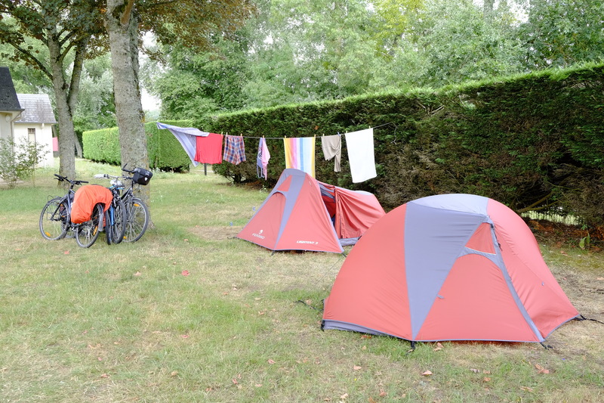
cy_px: 202
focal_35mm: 35
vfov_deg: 37.8
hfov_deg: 54.4
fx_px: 587
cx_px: 302
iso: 400
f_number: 8
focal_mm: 23
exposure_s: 1/58
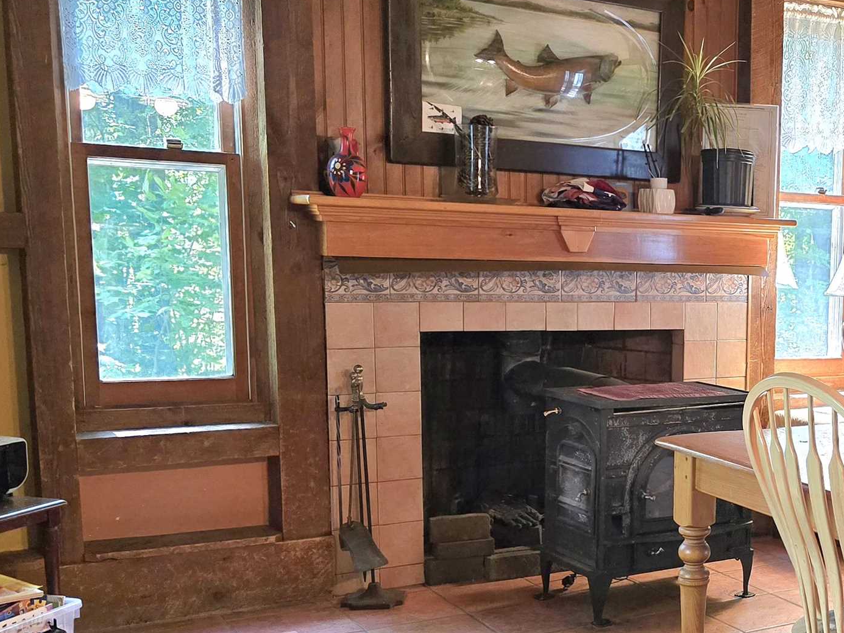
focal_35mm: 51
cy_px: 430
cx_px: 837
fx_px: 1244
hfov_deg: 34.3
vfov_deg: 28.4
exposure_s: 1/60.2
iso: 640
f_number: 1.7
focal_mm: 6.3
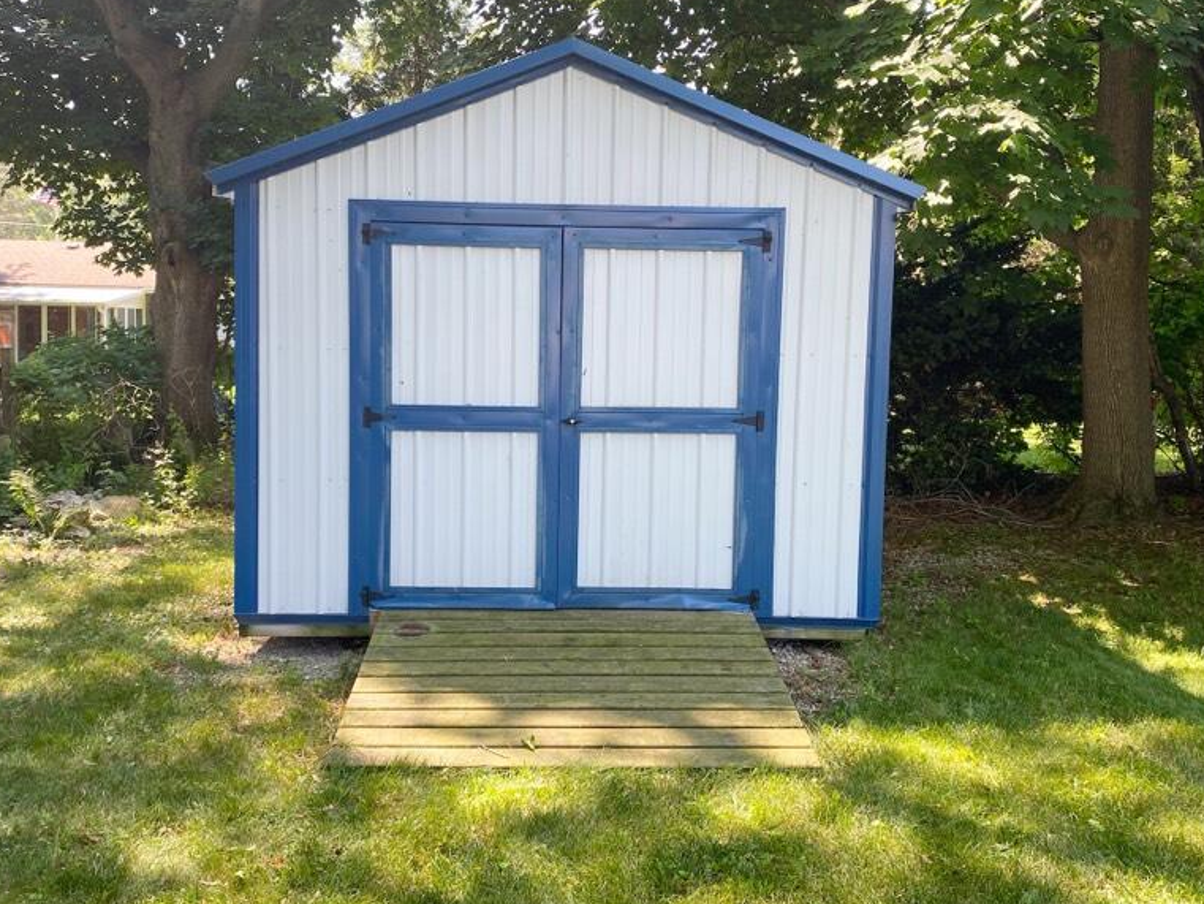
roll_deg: -1.9
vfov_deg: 40.7
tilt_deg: -4.1
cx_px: 592
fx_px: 1218
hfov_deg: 52.6
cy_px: 439
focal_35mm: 35
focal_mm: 4.25
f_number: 1.8
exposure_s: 1/121
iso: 32
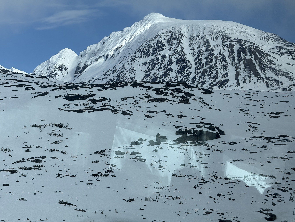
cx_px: 148
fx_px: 1023
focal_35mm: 120
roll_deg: +1.3
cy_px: 111
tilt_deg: +6.3
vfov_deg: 12.3
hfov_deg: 16.4
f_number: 2.8
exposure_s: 1/621
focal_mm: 15.66
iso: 50
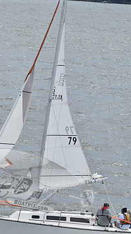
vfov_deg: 7.3
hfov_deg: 4.1
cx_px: 43
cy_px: 181
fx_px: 1834
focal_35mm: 297
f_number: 9.5
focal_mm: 120
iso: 400
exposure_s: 1/1000
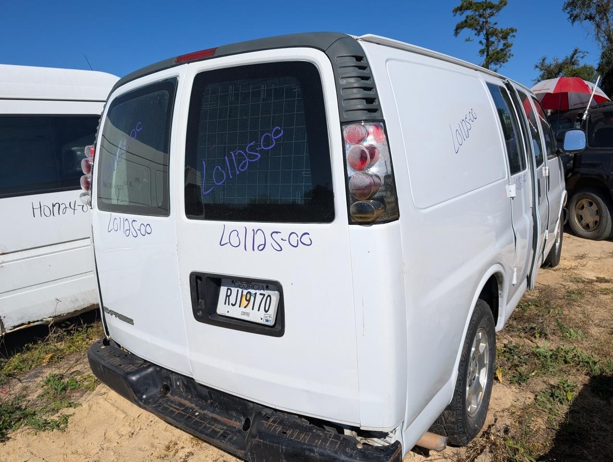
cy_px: 231
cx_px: 306
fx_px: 426
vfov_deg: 56.9
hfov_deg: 71.5
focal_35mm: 24
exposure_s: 1/2890
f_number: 1.68
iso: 32
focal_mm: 6.9
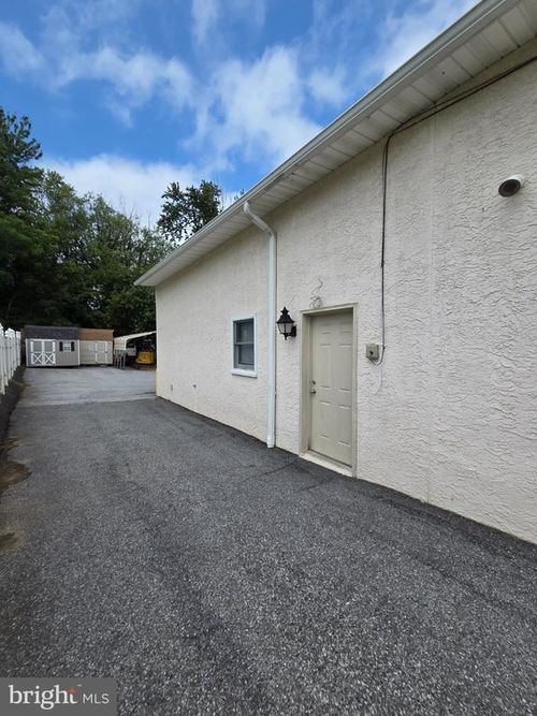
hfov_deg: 89.9
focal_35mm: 13
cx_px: 268
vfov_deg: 106.2
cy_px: 358
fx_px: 269
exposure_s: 1/2314
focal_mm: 2.2
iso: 50
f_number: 2.2
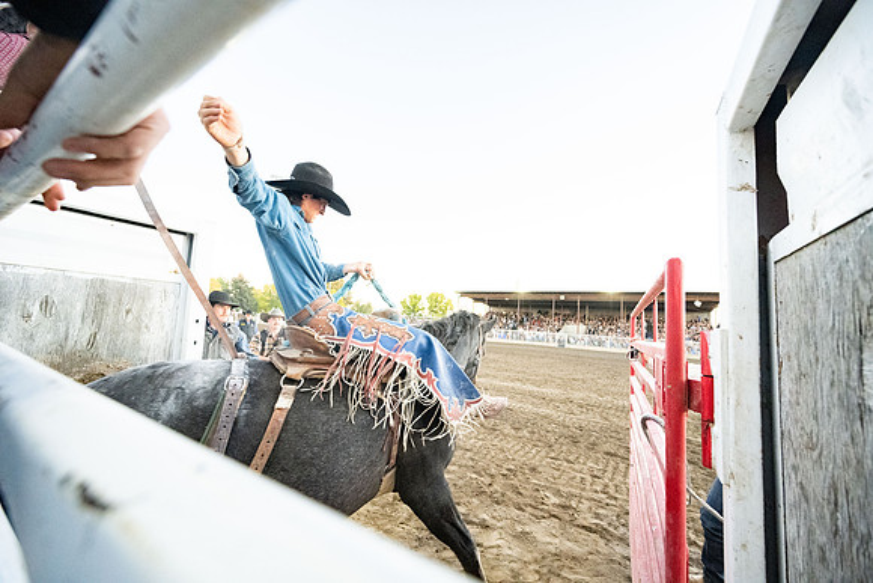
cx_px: 436
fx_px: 340
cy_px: 292
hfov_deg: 104.2
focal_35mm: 14
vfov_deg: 81.2
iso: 4000
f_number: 4
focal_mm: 14
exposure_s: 1/500
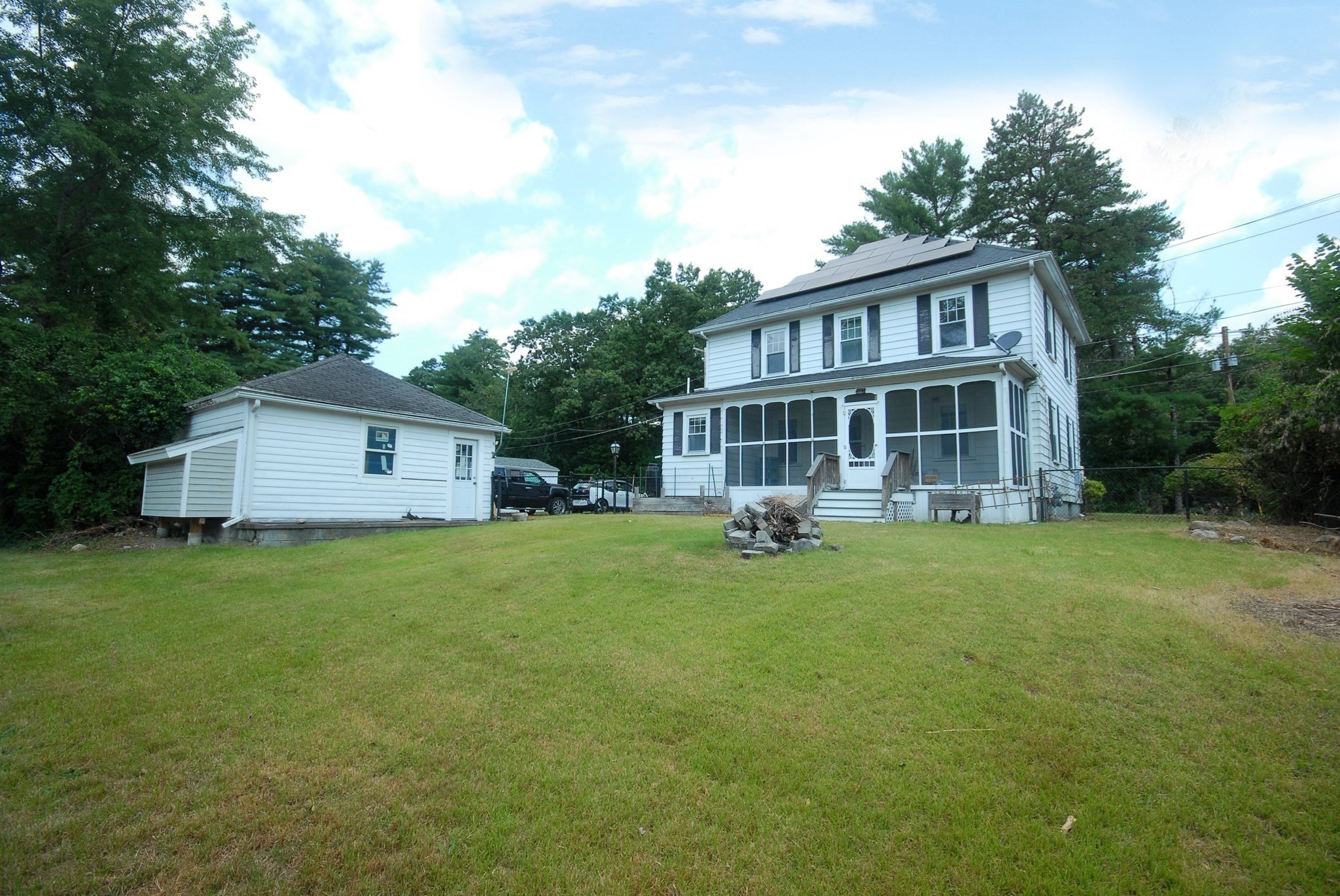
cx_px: 670
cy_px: 448
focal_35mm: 15
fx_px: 559
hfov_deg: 100.3
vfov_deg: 77.5
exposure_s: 1/125
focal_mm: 10
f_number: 9
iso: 200
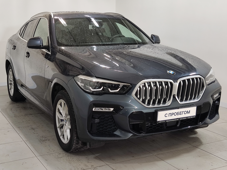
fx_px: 334
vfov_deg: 28.6
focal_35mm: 51
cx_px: 114
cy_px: 85
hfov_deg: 37.5
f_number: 1.79
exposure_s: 1/50
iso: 122
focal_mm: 4.74
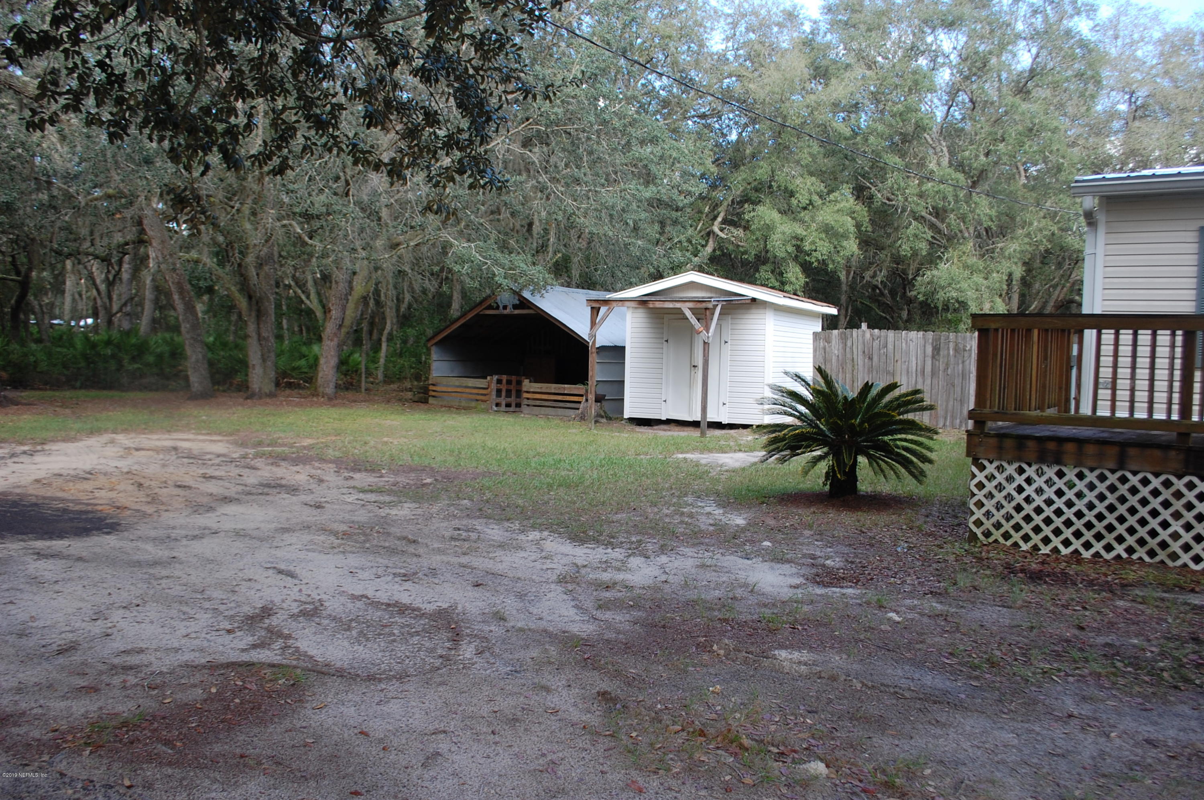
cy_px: 400
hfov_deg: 62.0
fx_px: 1002
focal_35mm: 30
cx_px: 602
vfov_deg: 43.5
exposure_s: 1/125
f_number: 5.6
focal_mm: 20
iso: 200
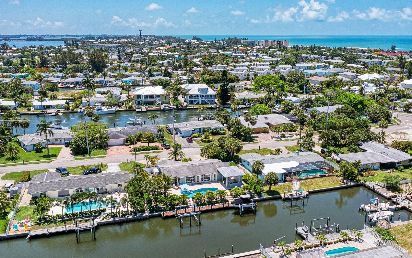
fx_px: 348
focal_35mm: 31
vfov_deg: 40.6
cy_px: 132
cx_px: 205
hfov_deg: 61.2
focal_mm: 10.3
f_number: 4.5
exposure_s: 1/640
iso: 100
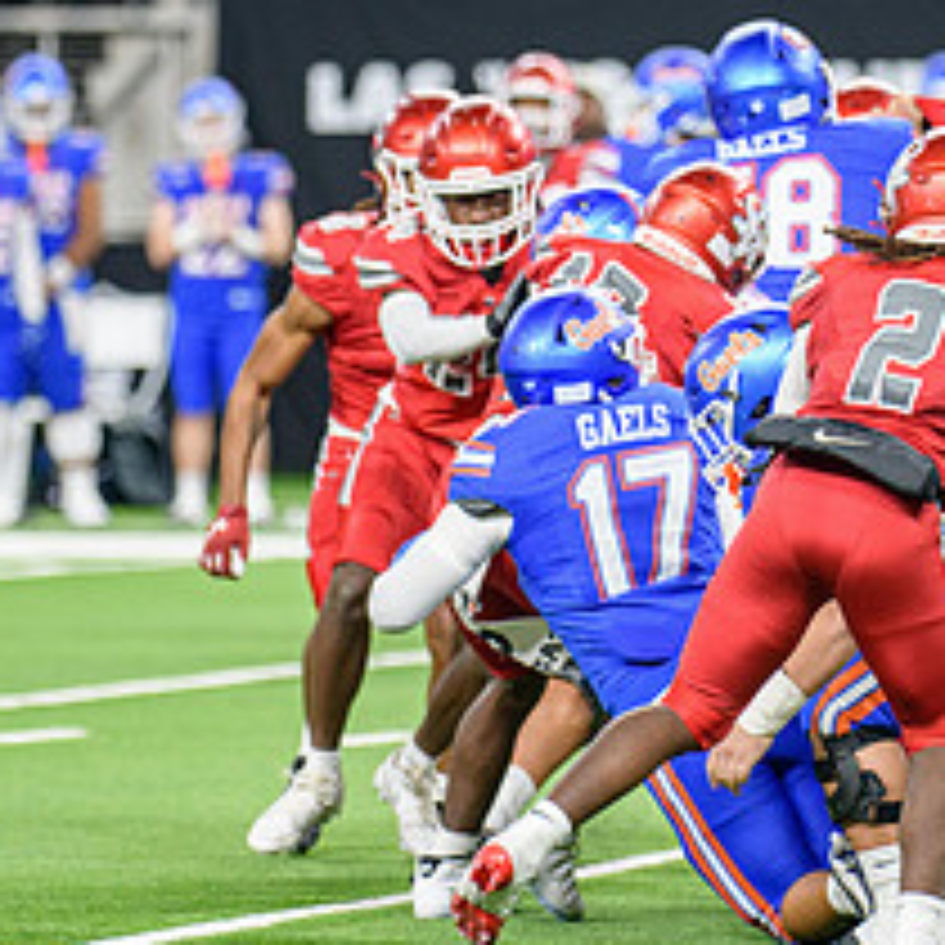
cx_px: 814
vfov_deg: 3.8
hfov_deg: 3.8
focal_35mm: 458
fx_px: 14146
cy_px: 394
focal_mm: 195
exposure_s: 1/400
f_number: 2.8
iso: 1000
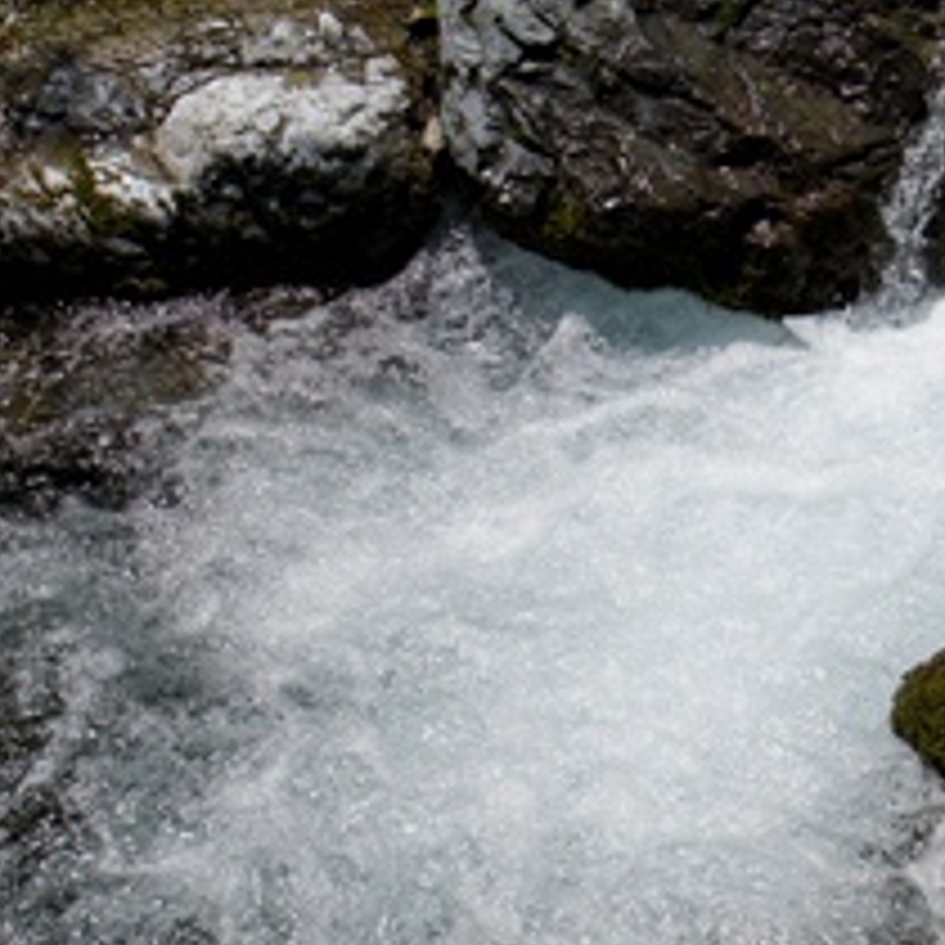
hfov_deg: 13.6
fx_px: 3887
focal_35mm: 126
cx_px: 972
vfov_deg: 13.9
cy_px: 367
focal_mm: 43.3
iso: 200
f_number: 9
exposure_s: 1/640
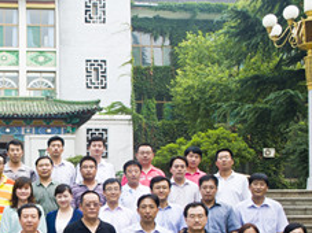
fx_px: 568
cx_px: 10
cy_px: 197
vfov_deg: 22.8
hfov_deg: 29.0
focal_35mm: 63
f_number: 22
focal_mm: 31
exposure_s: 1/30
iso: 500
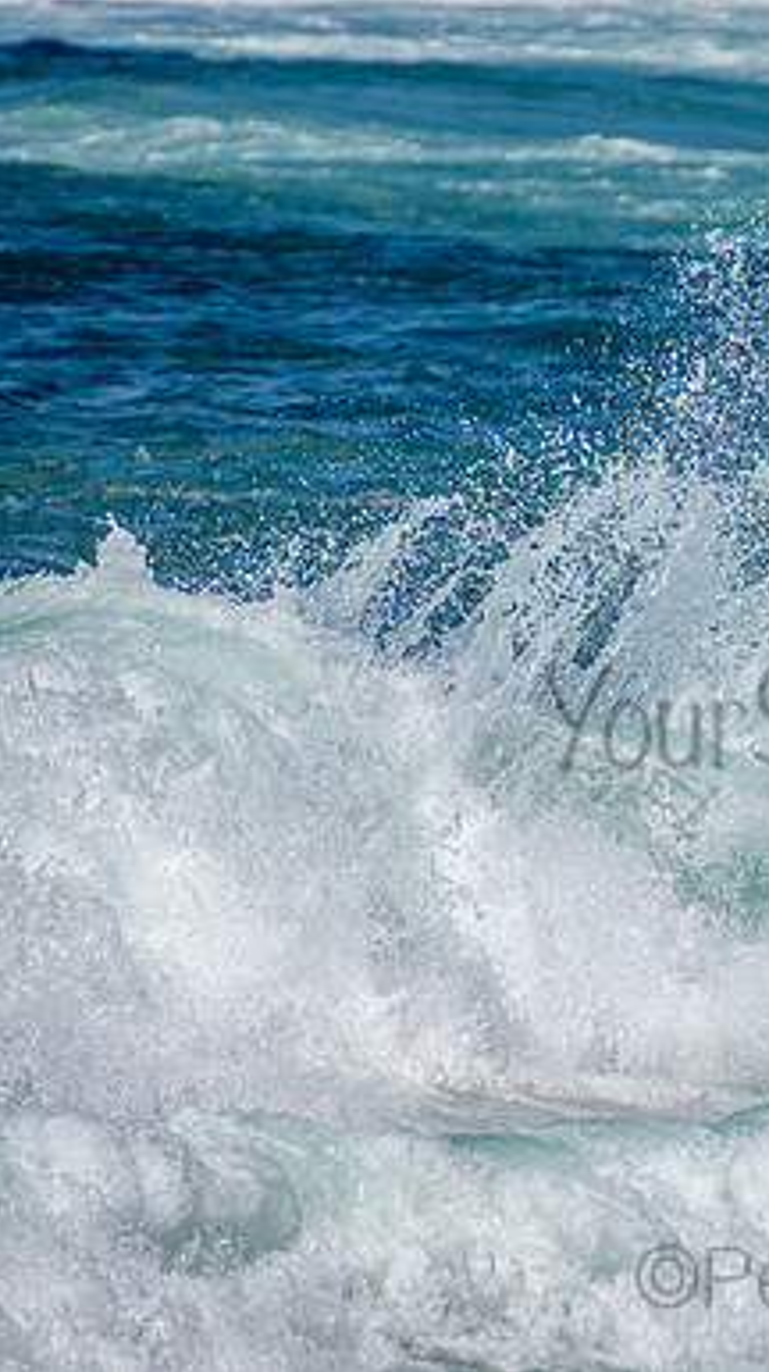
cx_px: 911
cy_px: 686
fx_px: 34433
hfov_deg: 1.3
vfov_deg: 2.3
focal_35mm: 948
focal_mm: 400
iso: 200
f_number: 5.6
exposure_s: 1/2000
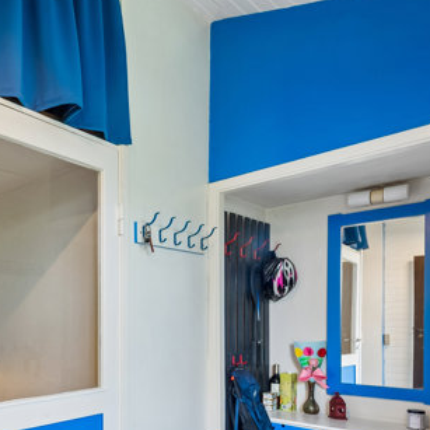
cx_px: 14
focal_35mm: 31
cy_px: 330
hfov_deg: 45.5
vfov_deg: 50.1
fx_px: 436
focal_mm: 14
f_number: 10
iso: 200
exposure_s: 1/2
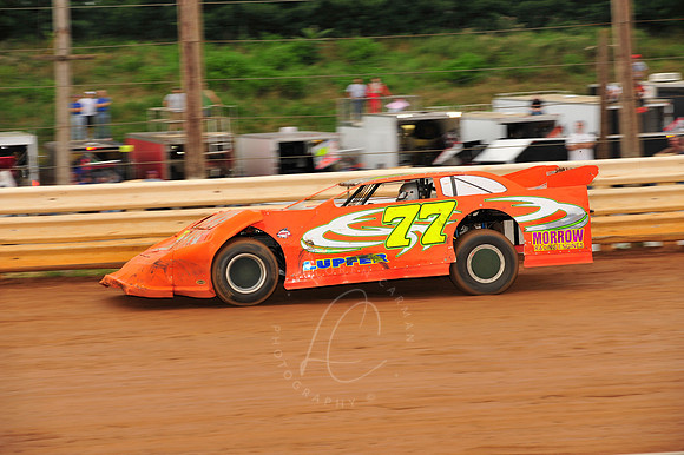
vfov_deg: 10.1
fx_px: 2563
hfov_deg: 15.2
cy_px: 228
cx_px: 342
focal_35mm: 135
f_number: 7.1
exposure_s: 1/320
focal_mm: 135
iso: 640
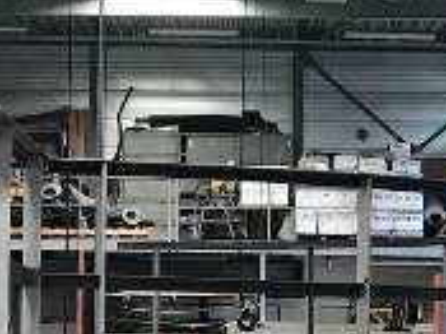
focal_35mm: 164
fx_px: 2112
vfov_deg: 9.0
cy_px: 235
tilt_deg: +3.0
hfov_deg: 12.0
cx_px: 76
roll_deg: -2.8
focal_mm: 3.99
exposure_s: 1/33
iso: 32
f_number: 1.8
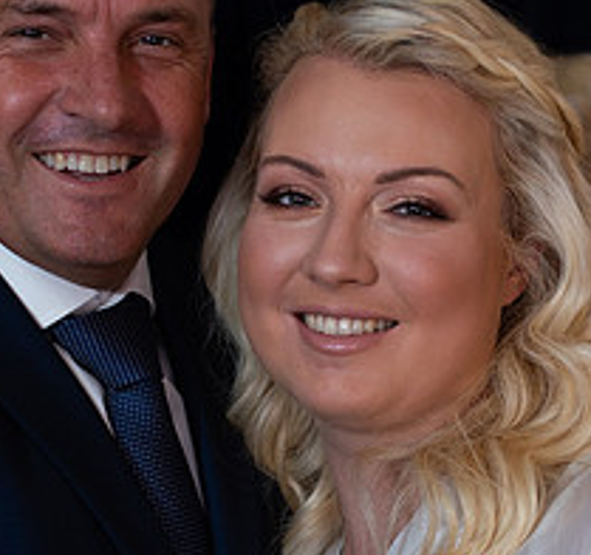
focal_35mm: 129
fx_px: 2416
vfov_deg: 13.1
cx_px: 322
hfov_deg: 13.9
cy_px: 254
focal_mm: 35
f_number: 2
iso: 250
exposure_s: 1/100
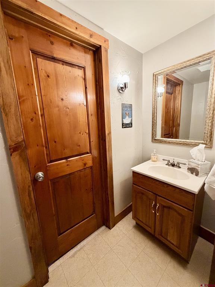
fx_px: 116
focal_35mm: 14
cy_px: 144
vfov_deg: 102.1
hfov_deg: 85.7
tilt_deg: -10.2
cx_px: 108
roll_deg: +3.2
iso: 400
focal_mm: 2.22
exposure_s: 1/60
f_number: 2.2
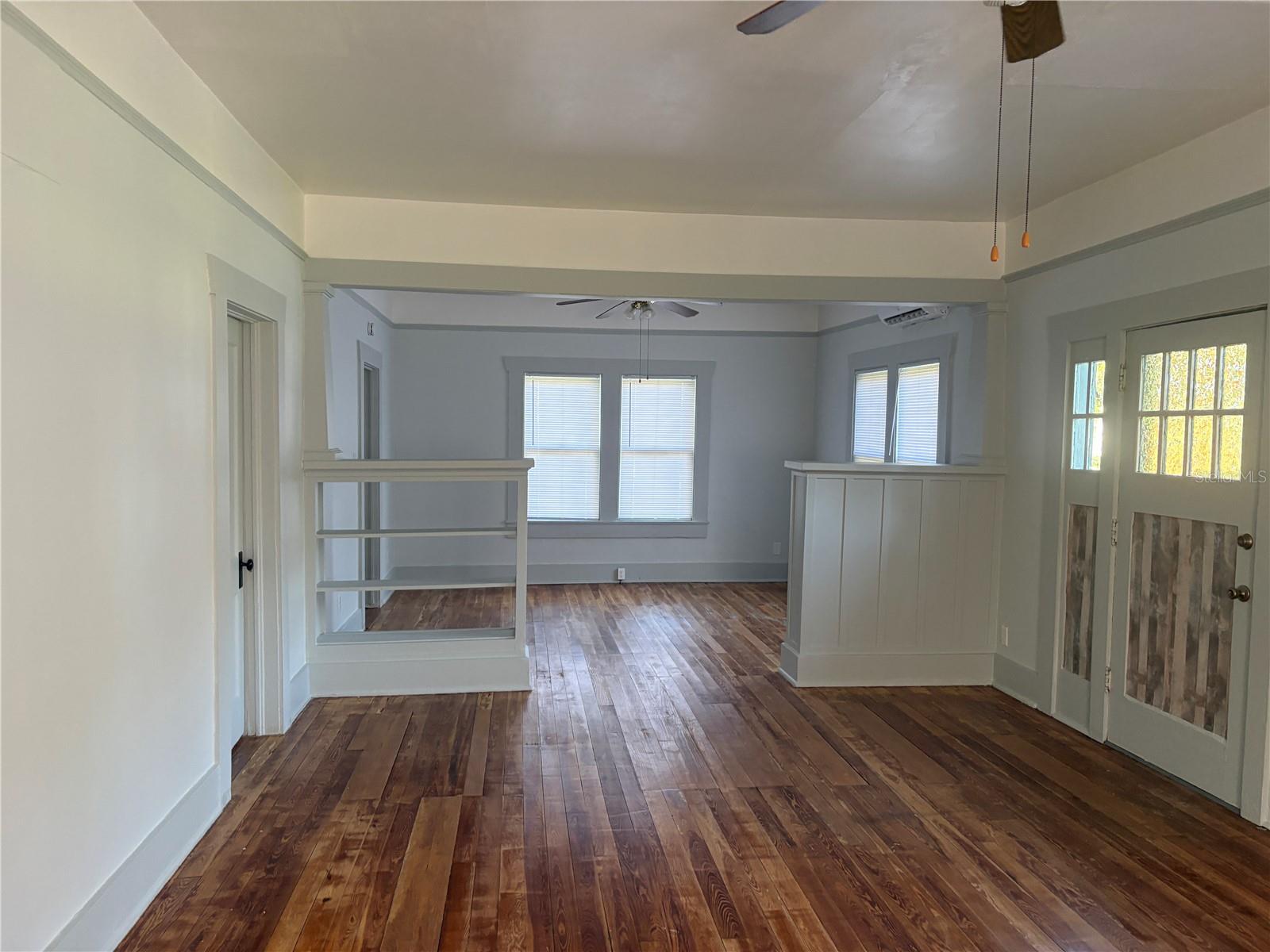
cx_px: 635
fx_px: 954
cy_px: 476
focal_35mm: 26
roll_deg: +0.3
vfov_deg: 53.1
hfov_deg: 67.3
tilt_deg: -2.8
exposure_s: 1/60
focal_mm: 5.96
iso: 200
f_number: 1.6
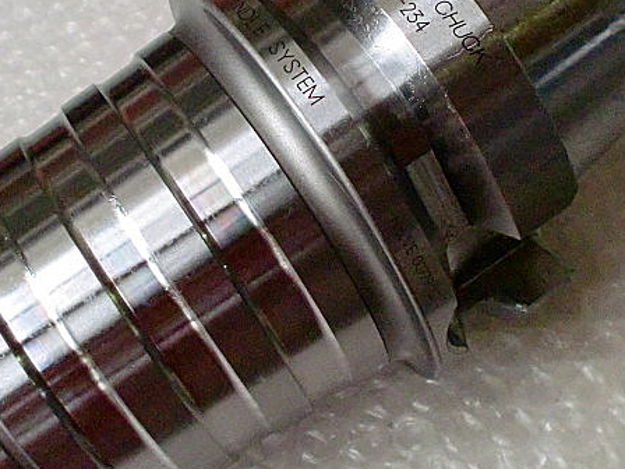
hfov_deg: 38.2
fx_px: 903
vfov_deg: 29.1
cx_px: 293
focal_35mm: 50
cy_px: 207
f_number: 3.1
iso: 1250
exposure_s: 1/60
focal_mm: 6.3
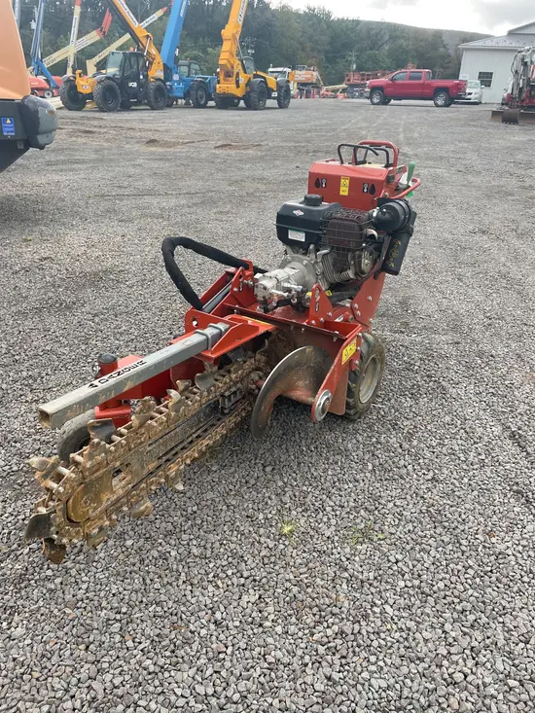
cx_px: 268
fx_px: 536
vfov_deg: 67.3
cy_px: 356
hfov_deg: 53.1
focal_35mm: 26
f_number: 1.6
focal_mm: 4.2
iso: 50
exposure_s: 1/502
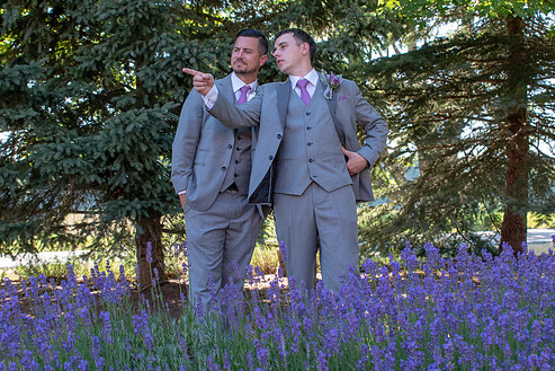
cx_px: 280
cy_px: 176
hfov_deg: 33.4
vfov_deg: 22.6
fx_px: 925
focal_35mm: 60
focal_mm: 34
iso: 400
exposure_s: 1/160
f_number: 6.3
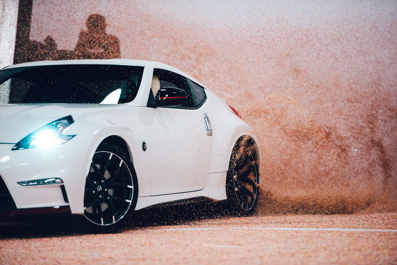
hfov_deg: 10.3
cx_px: 198
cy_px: 132
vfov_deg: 6.9
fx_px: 2206
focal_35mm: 200
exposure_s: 1/800
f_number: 2.8
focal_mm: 200
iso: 800
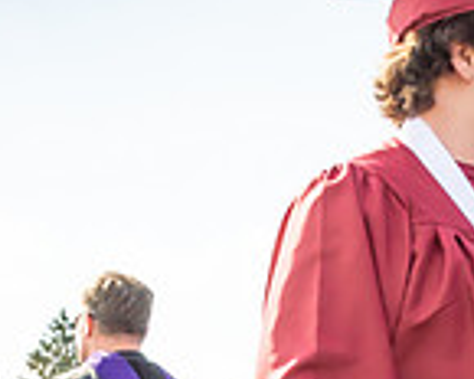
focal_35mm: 112
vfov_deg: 12.8
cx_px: 593
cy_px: 618
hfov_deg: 16.3
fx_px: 1571
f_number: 7.1
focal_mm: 17
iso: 200
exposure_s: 1/500
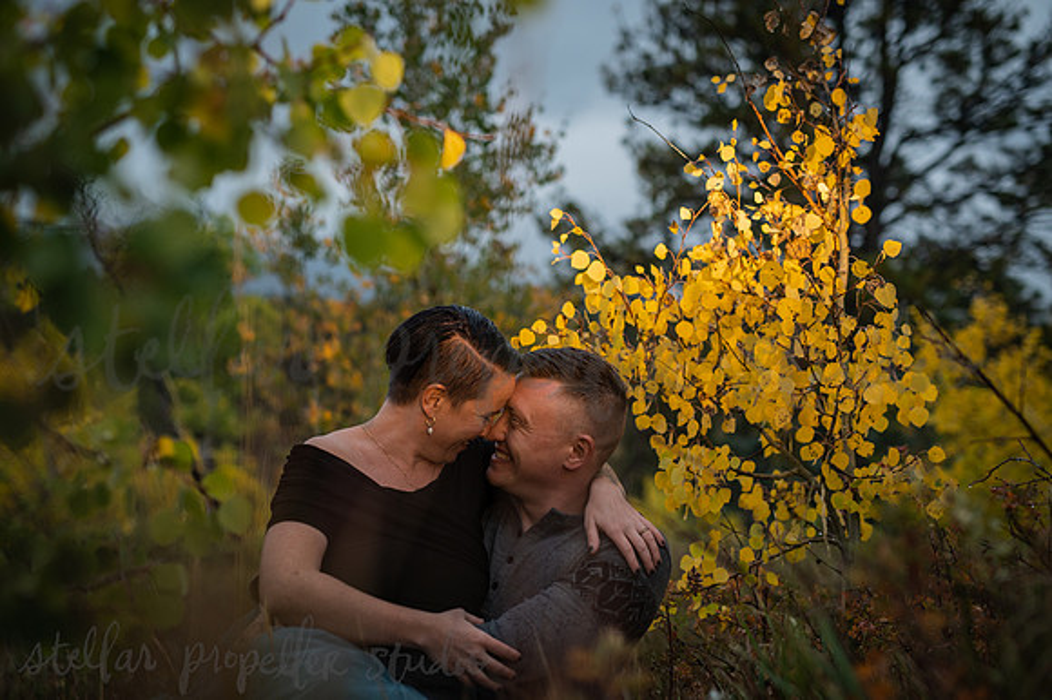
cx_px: 526
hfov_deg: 39.6
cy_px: 350
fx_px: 1460
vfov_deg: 27.0
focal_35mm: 50
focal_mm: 50
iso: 400
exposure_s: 1/400
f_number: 2.2
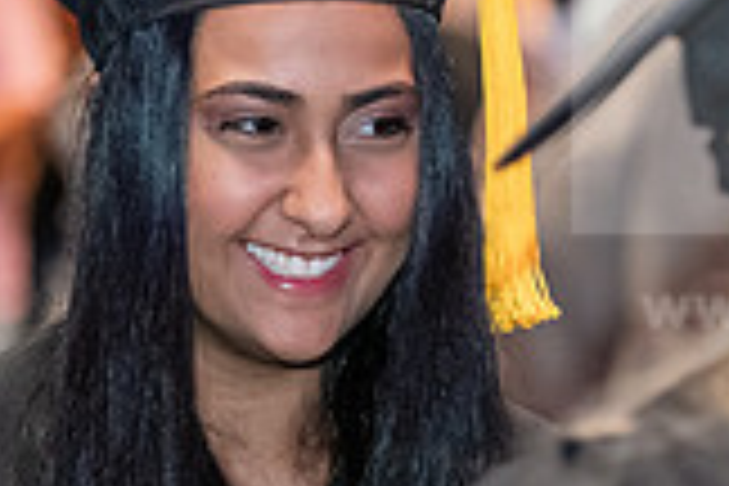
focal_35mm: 395
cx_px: 436
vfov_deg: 3.5
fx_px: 7998
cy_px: 403
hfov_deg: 5.2
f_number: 3.2
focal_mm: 110
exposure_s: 1/200
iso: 3200
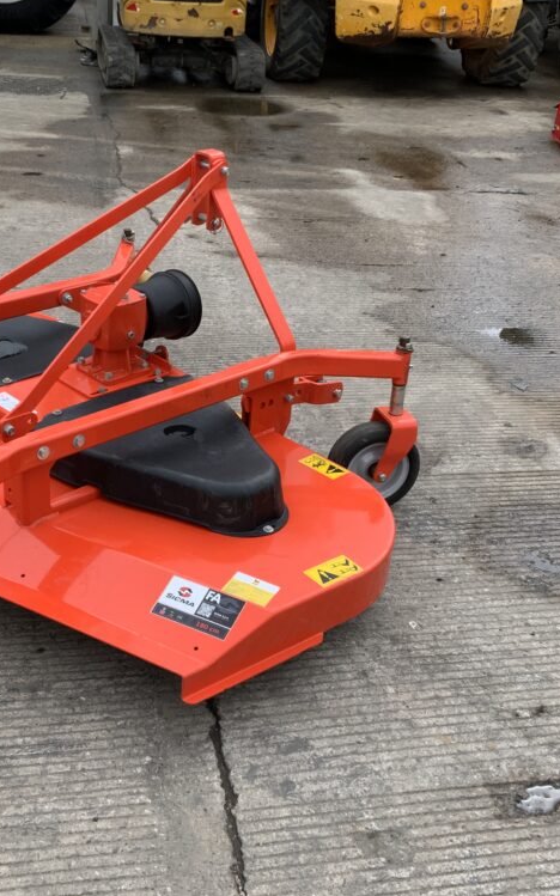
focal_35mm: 42
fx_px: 1026
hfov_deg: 30.3
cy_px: 450
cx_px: 183
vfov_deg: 47.2
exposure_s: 1/1098
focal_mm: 3
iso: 16
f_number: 1.8
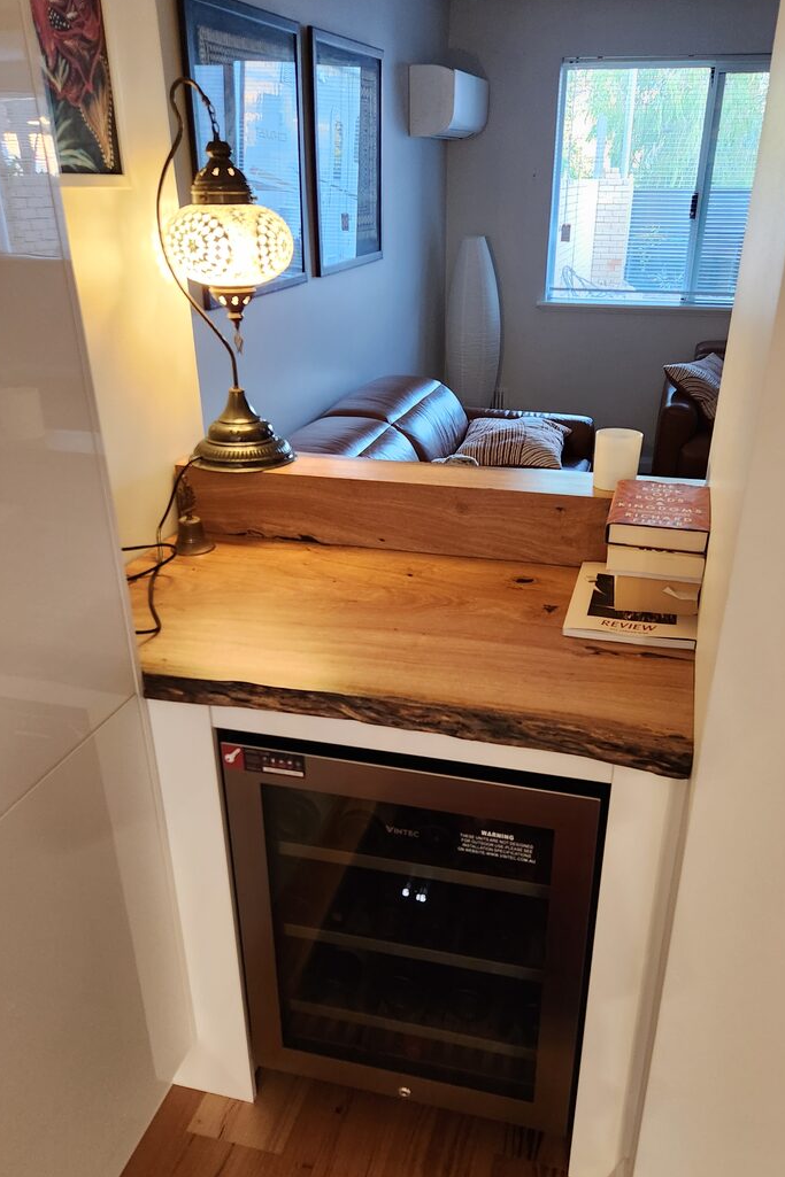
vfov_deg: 65.4
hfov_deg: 46.3
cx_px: 433
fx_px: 916
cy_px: 636
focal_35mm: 28
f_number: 1.8
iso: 800
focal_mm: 5.4
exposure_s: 1/50
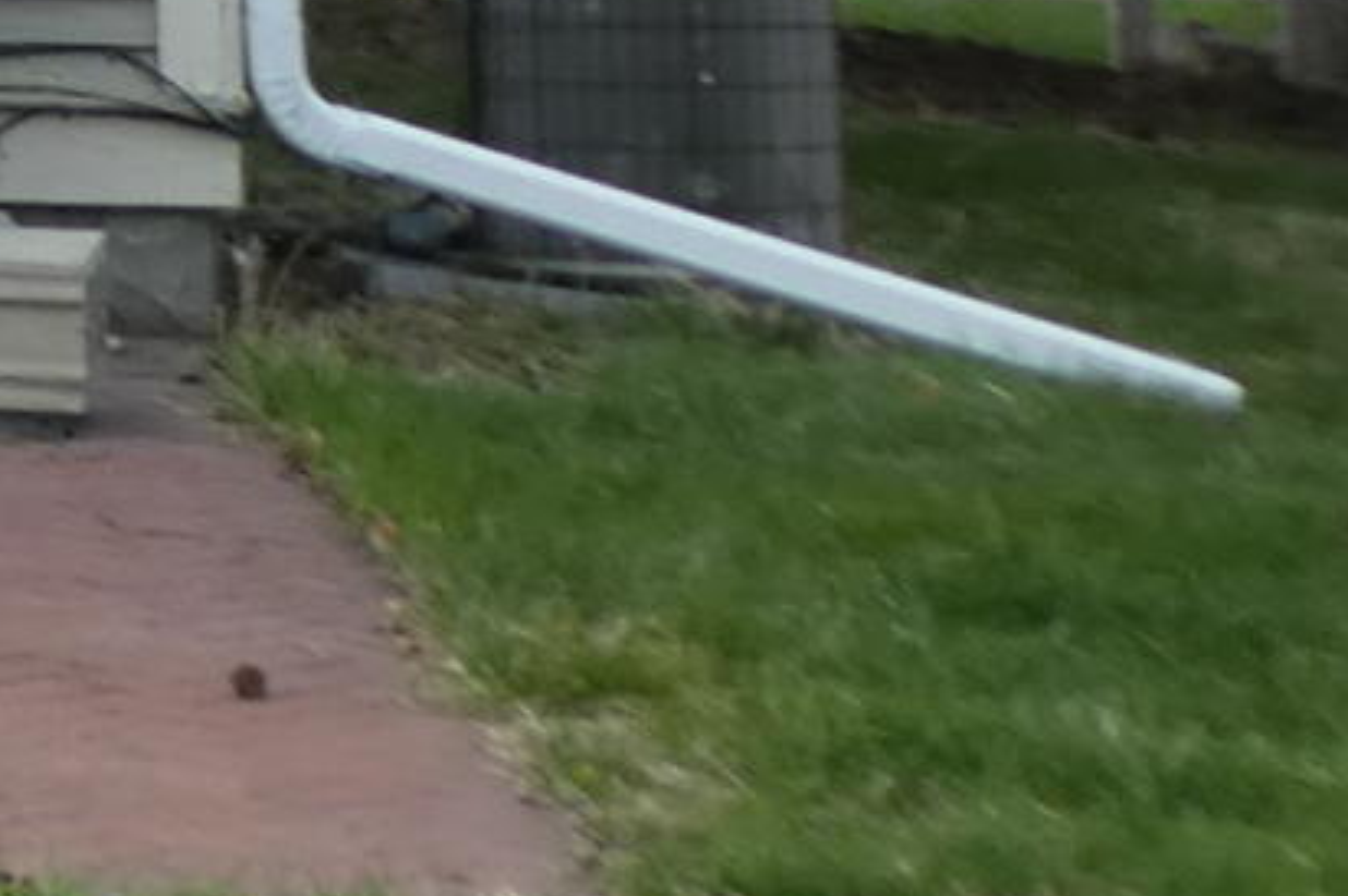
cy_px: -1916
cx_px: -2110
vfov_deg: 5.4
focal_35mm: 235
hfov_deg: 8.0
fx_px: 8792
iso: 80
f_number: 3.5
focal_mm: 5.4
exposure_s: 1/200
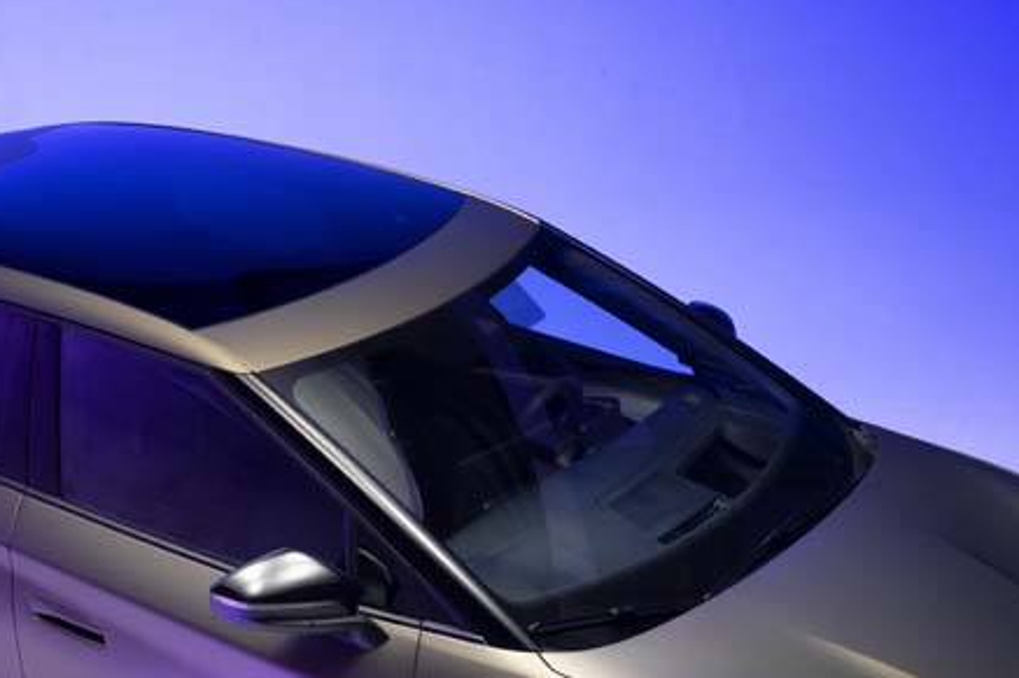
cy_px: 579
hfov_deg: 19.8
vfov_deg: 13.2
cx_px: 368
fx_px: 2914
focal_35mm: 103
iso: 1000
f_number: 10
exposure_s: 1/6
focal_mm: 45
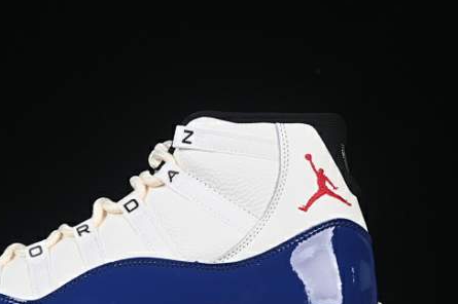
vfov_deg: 11.1
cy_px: 246
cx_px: 119
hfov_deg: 16.6
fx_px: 1564
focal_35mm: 123
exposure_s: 1/80
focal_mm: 50
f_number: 8
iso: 160
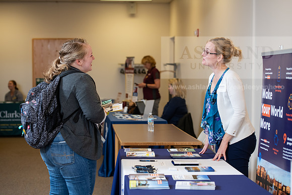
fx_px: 633
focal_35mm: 78
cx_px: 146
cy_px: 98
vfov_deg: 17.5
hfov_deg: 26.0
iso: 1000
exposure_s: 1/200
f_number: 4
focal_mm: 78
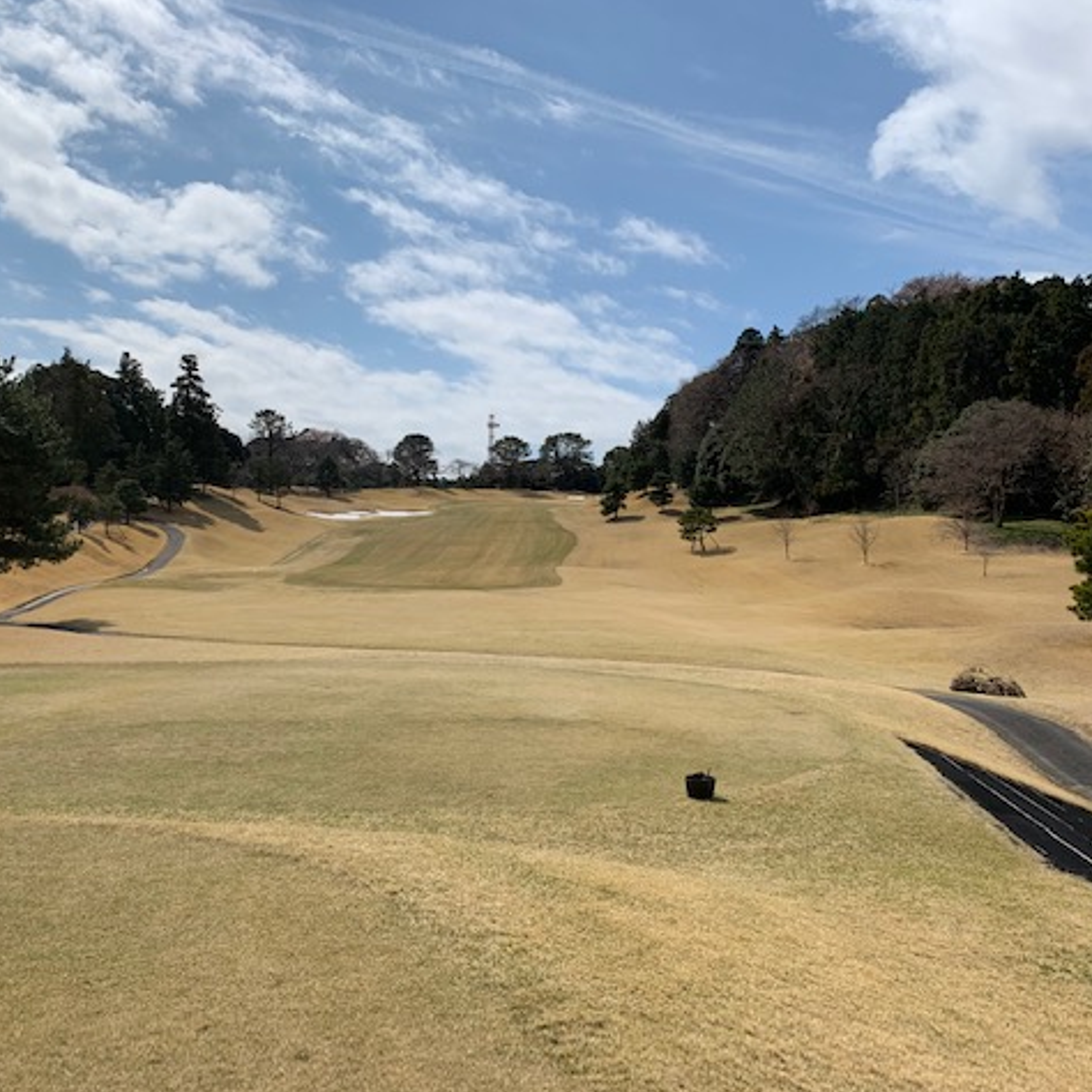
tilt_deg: -2.0
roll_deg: -0.8
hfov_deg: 52.5
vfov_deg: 52.5
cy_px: 548
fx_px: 1106
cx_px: 507
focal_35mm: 31
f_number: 1.8
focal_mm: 4.25
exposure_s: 1/5405
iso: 25
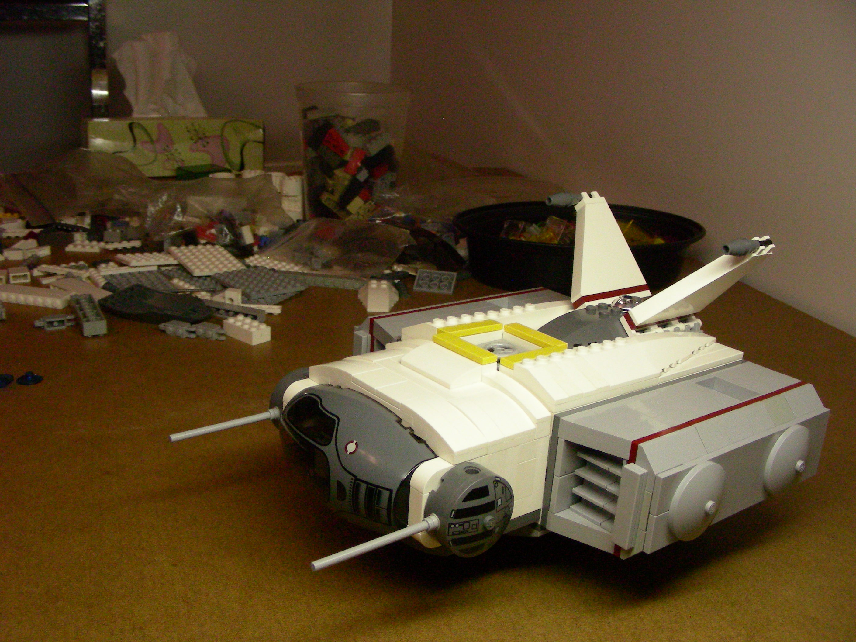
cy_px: 321
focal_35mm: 38
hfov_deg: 49.0
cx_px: 428
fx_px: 940
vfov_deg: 37.7
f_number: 3.5
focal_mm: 6.3
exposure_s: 1/75.7
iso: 400
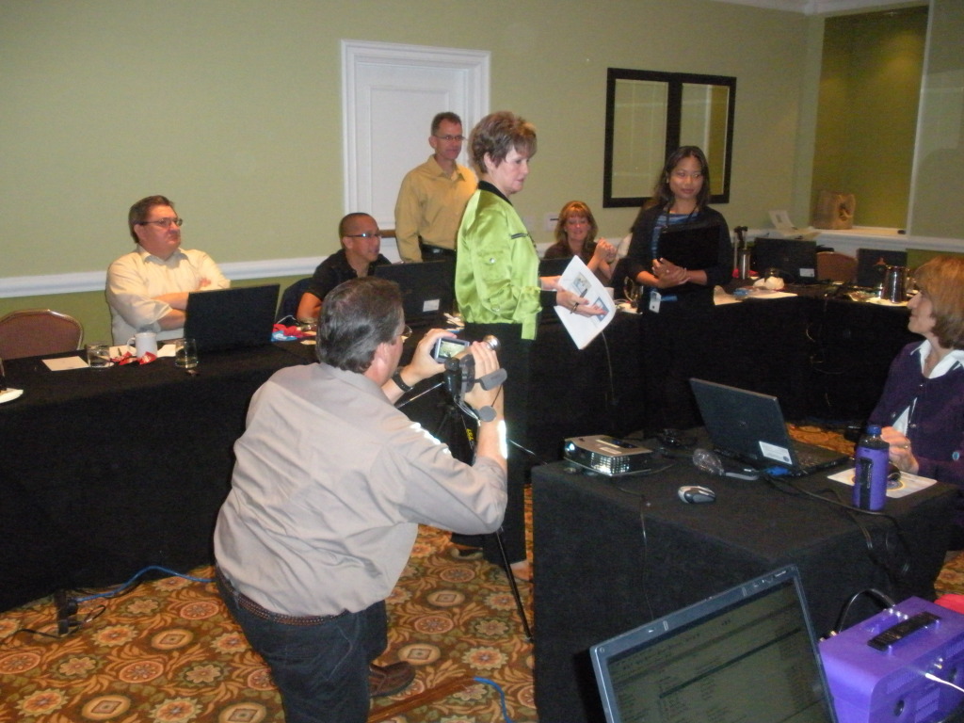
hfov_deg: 51.4
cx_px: 482
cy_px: 362
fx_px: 1003
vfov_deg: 39.7
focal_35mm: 36
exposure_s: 1/60
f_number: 3.5
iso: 800
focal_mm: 6.3
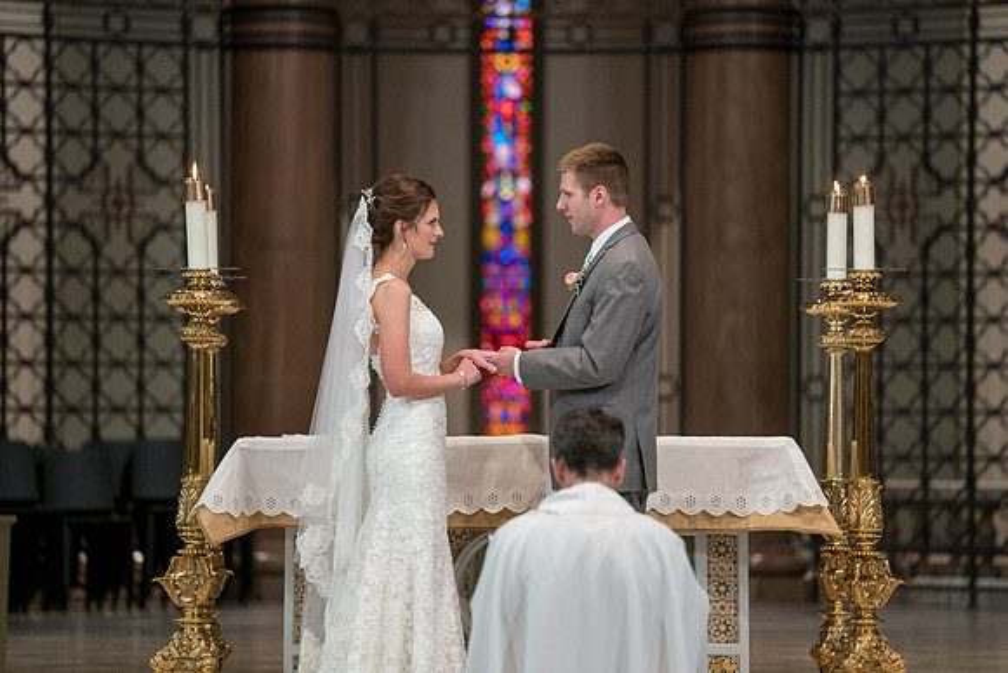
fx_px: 5678
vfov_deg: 6.8
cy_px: 336
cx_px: 504
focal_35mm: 203
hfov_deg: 10.1
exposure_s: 1/200
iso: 2000
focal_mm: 200
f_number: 2.8
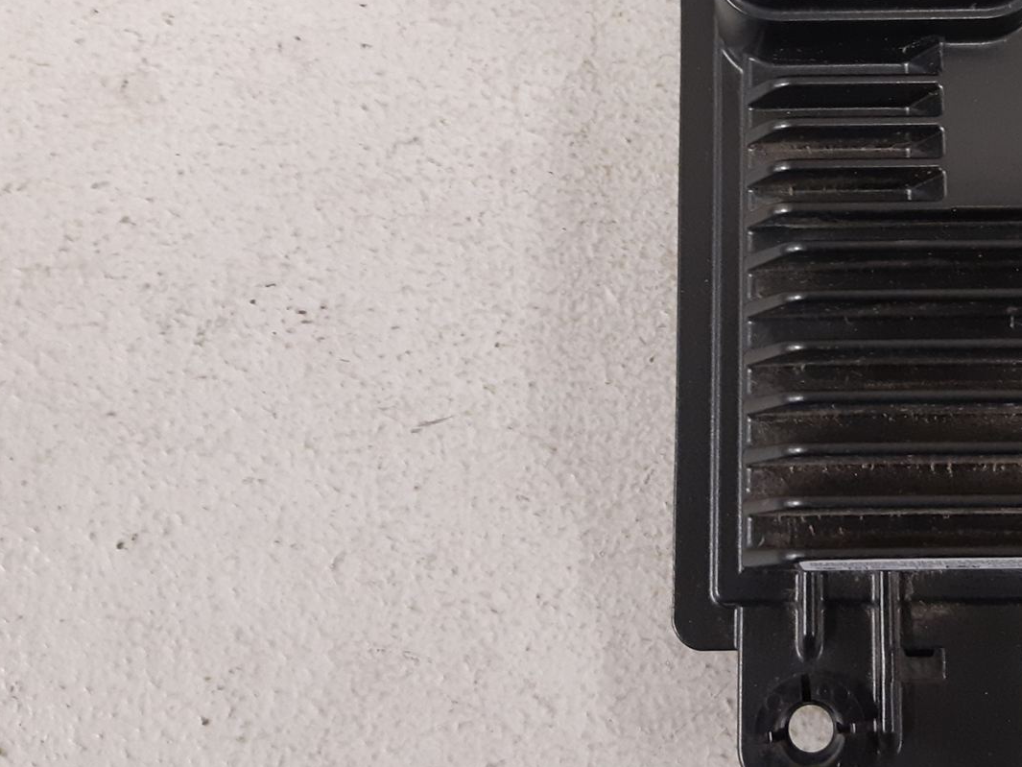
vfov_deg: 28.8
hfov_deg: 36.7
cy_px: 210
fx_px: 1476
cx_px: 835
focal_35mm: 50
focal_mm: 3.93
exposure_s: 1/33
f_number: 1.7
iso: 250
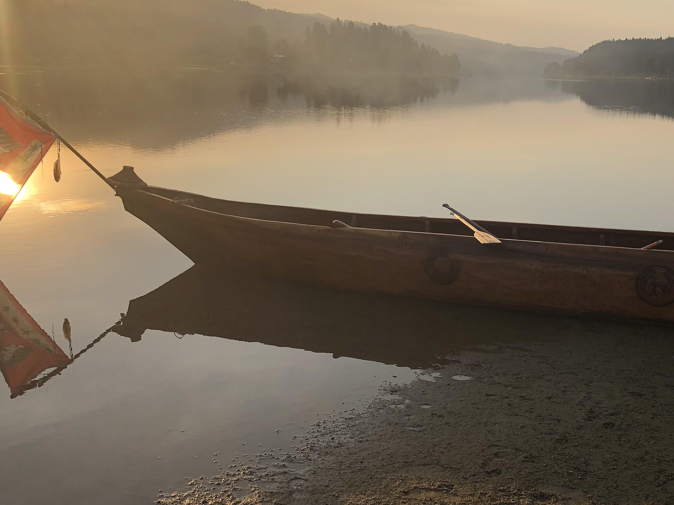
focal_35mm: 42
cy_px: 246
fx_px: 818
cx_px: 431
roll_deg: -2.5
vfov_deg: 34.3
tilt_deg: -10.9
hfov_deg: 44.3
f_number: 1.8
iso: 20
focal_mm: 3.99
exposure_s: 1/1845
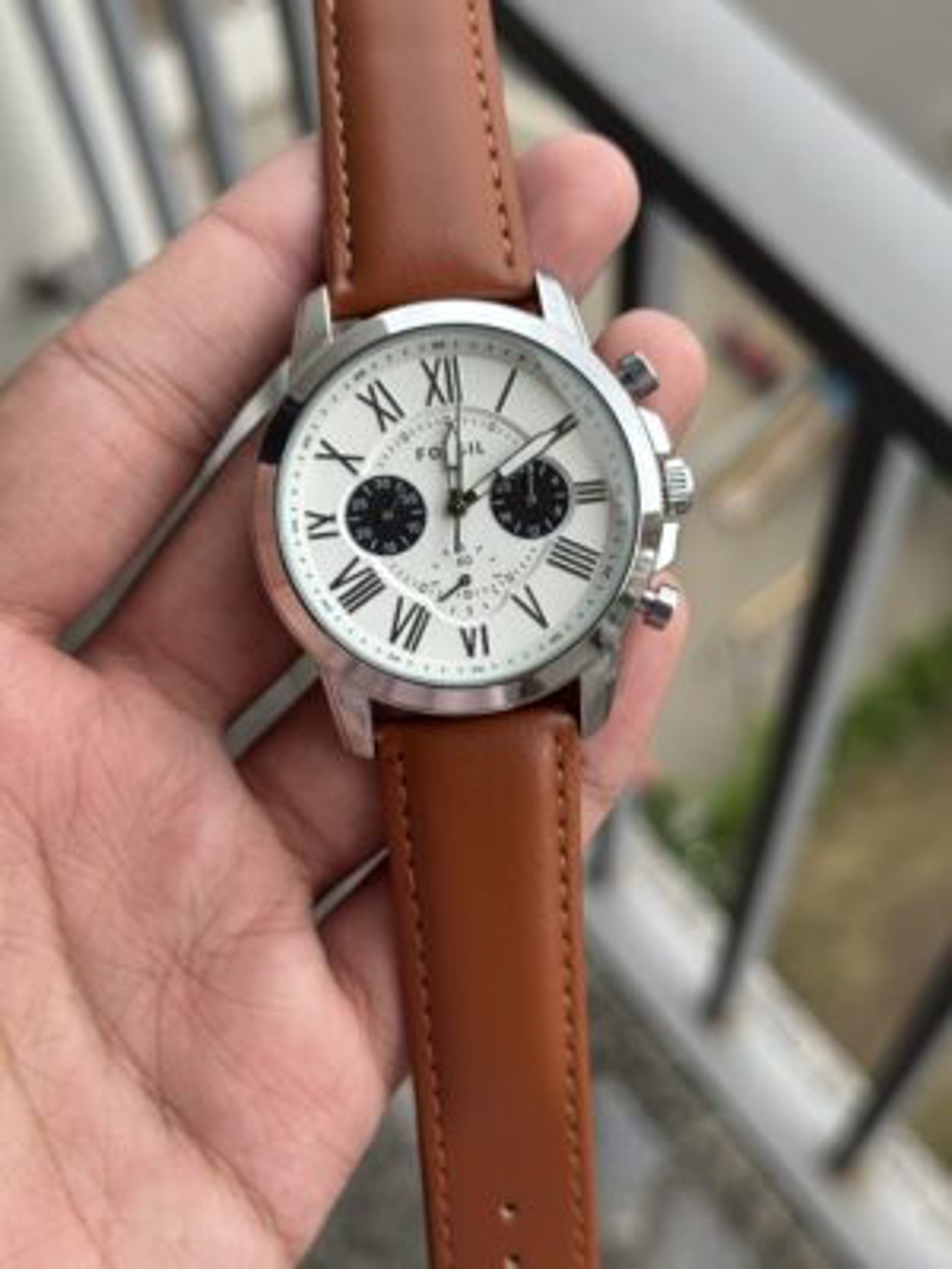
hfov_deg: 30.3
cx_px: 476
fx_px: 1760
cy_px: 634
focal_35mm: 48
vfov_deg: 39.7
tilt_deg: -62.4
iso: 64
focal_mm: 6.76
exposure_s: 1/439
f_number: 1.78
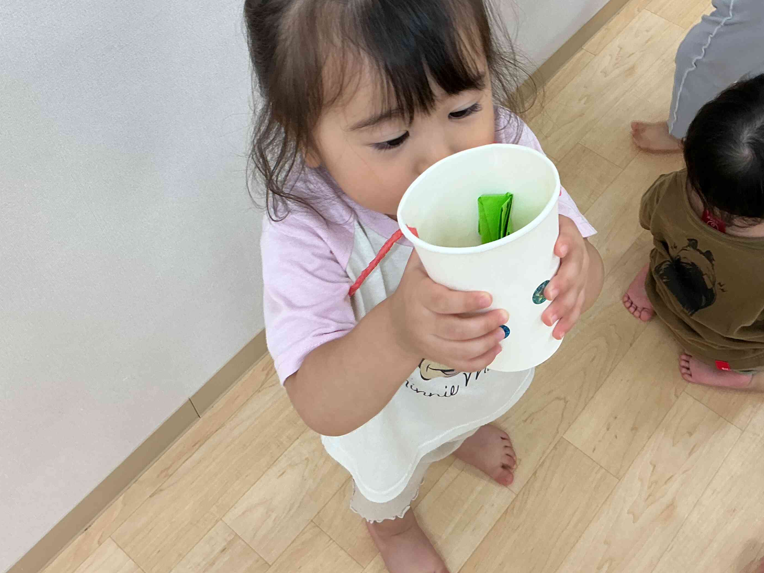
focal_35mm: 42
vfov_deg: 33.9
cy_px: 173
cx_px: 462
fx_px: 927
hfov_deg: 44.5
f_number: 1.8
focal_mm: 3
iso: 40
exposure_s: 1/60
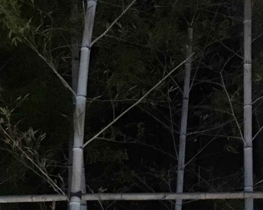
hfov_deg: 14.8
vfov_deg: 10.0
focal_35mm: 125
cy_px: 576
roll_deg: +0.9
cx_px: -60
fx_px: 973
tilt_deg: +1.7
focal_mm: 4.15
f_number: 2.2
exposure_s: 1/15
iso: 250
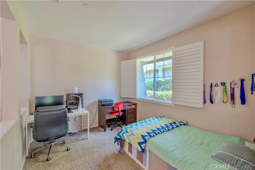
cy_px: 85
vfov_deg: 73.7
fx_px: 113
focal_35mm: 16
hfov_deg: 96.7
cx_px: 128
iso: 800
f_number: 8
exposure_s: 1/160
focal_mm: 16
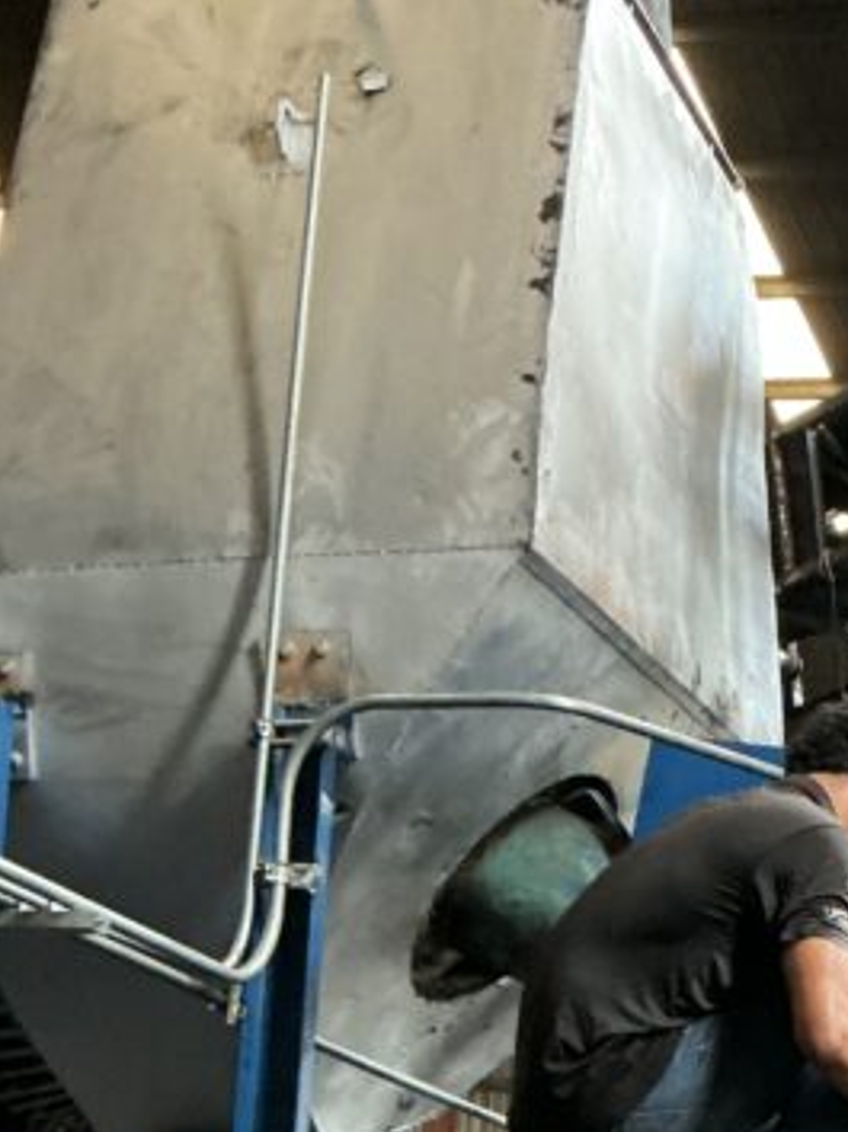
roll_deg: -1.1
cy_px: 1017
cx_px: 1123
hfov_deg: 16.5
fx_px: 2747
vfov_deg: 22.7
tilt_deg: +9.4
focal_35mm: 84
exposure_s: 1/25
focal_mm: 3
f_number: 1.8
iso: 400
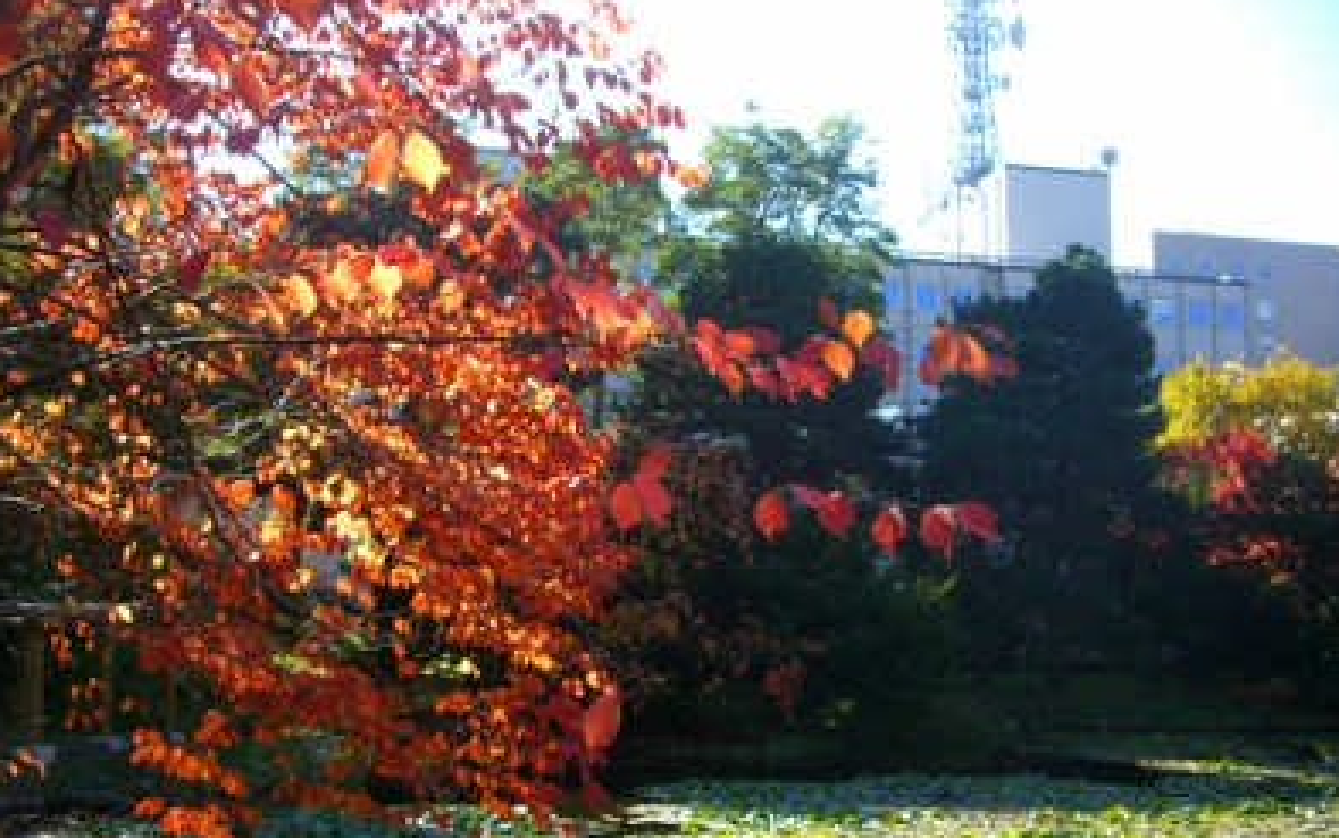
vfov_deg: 31.2
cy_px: 480
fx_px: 1497
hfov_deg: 48.2
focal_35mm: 41
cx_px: 671
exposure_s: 1/250
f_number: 2.8
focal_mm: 7.9
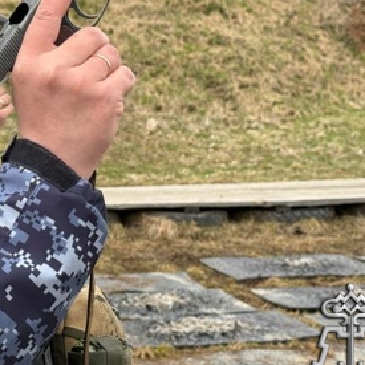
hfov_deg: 16.5
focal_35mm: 103
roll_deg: -0.7
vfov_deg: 16.8
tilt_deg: -2.0
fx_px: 1229
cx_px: -18
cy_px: 90
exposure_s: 1/962
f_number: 1.78
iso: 100
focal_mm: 6.76
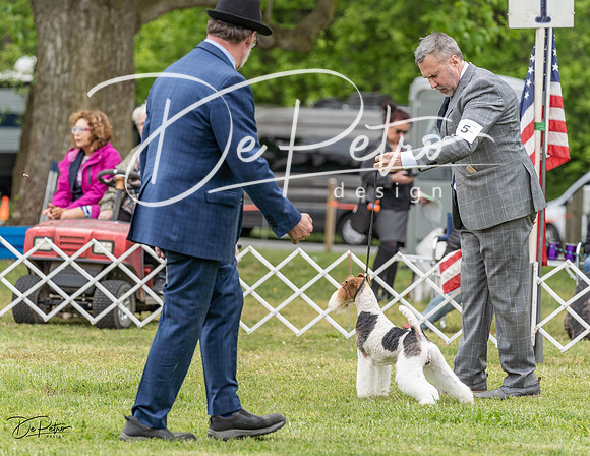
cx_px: 311
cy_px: 242
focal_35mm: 199
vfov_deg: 7.6
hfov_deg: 9.8
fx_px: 3424
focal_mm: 170
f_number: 4.5
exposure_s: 1/1000
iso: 500
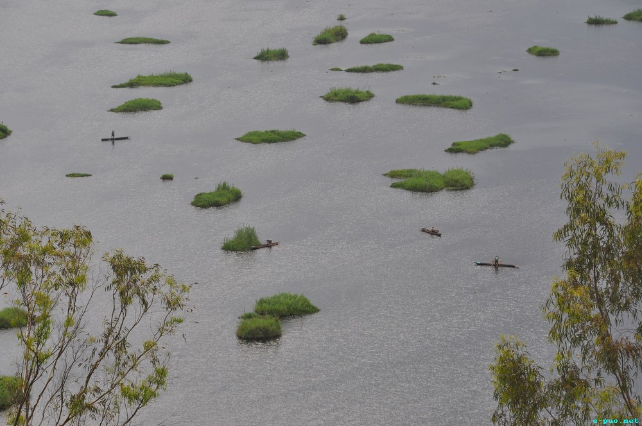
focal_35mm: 158
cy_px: 213
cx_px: 321
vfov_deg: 8.7
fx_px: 2805
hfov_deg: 13.1
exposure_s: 1/400
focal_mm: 105
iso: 280
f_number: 10
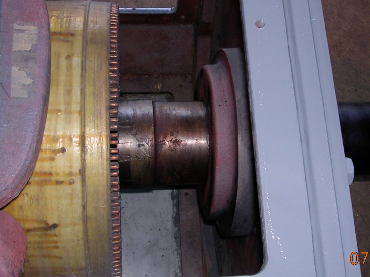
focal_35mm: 54
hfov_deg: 35.5
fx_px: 577
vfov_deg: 26.9
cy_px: 103
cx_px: 210
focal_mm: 5.8
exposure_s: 1/60.1
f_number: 2.8
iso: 100
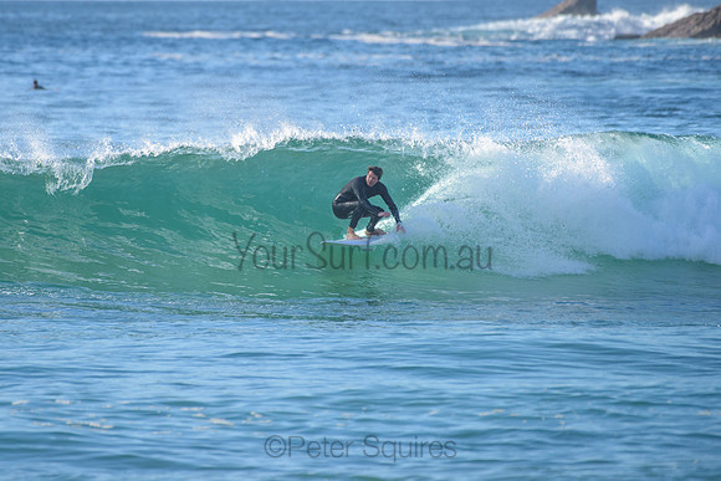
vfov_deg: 2.2
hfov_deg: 3.3
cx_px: 275
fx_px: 12514
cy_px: 190
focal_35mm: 625
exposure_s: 1/2000
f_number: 5.6
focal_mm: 500
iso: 560
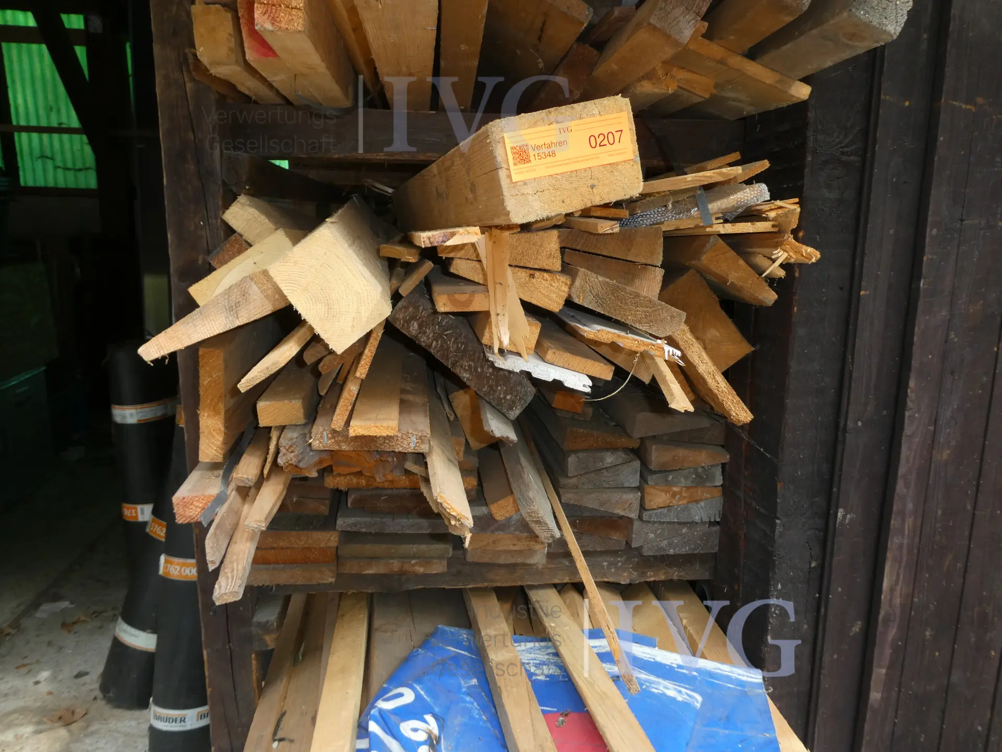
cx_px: 501
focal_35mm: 24
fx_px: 695
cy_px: 376
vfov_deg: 56.8
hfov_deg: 71.6
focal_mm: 4.3
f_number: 3.3
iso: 125
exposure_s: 1/60
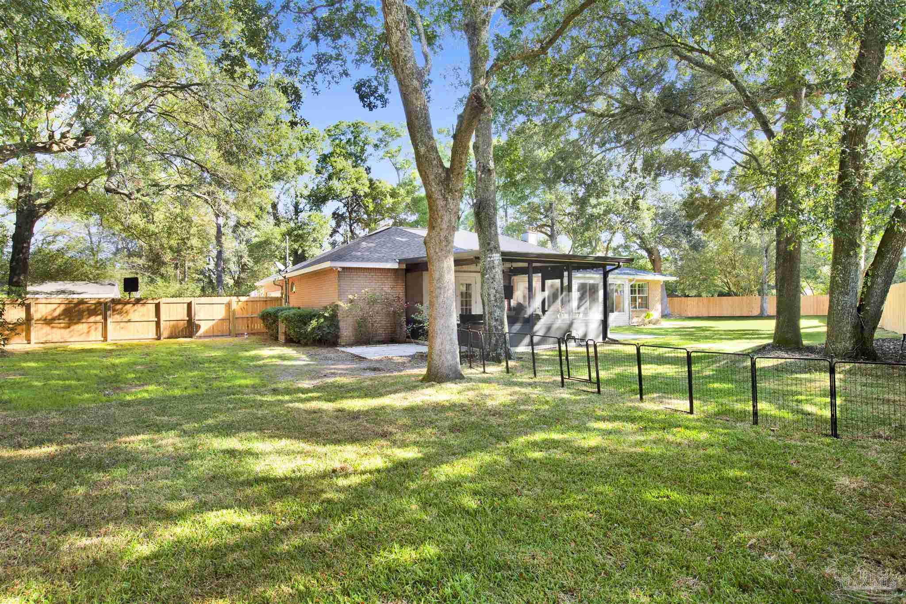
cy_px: 302
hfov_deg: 90.0
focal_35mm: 18
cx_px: 453
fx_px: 453
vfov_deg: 67.4
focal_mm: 18
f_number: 11
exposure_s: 1/15
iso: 200
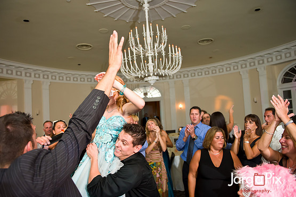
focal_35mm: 25
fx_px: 205
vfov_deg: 51.3
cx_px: 146
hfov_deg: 71.5
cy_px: 98
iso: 1600
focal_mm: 24
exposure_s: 1/125
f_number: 3.2
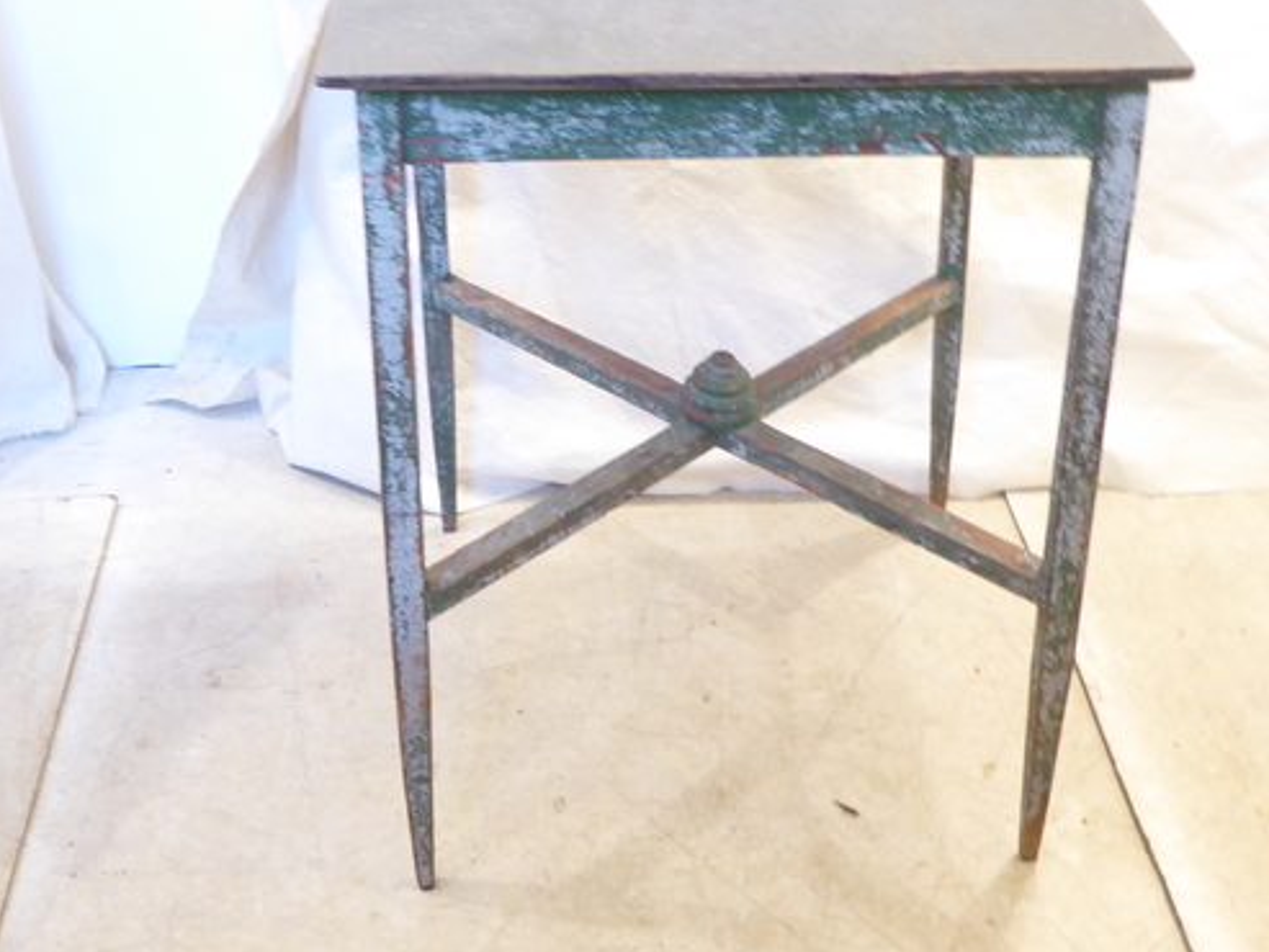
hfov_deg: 34.3
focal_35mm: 56
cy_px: 383
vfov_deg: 26.1
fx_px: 2053
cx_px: 685
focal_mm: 7.8
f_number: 3.9
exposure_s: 1/4
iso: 500
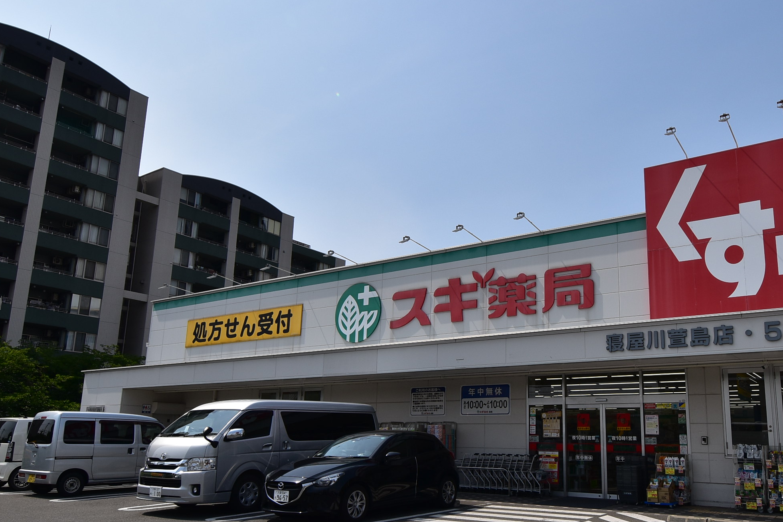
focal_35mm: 30
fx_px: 647
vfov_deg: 43.7
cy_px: 315
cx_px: 477
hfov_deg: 61.7
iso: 220
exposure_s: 1/500
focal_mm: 13
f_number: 11
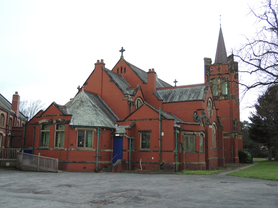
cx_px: 139
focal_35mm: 35
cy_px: 104
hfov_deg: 52.6
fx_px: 281
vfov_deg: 40.7
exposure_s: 1/60
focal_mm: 6.2
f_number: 3.3
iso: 100
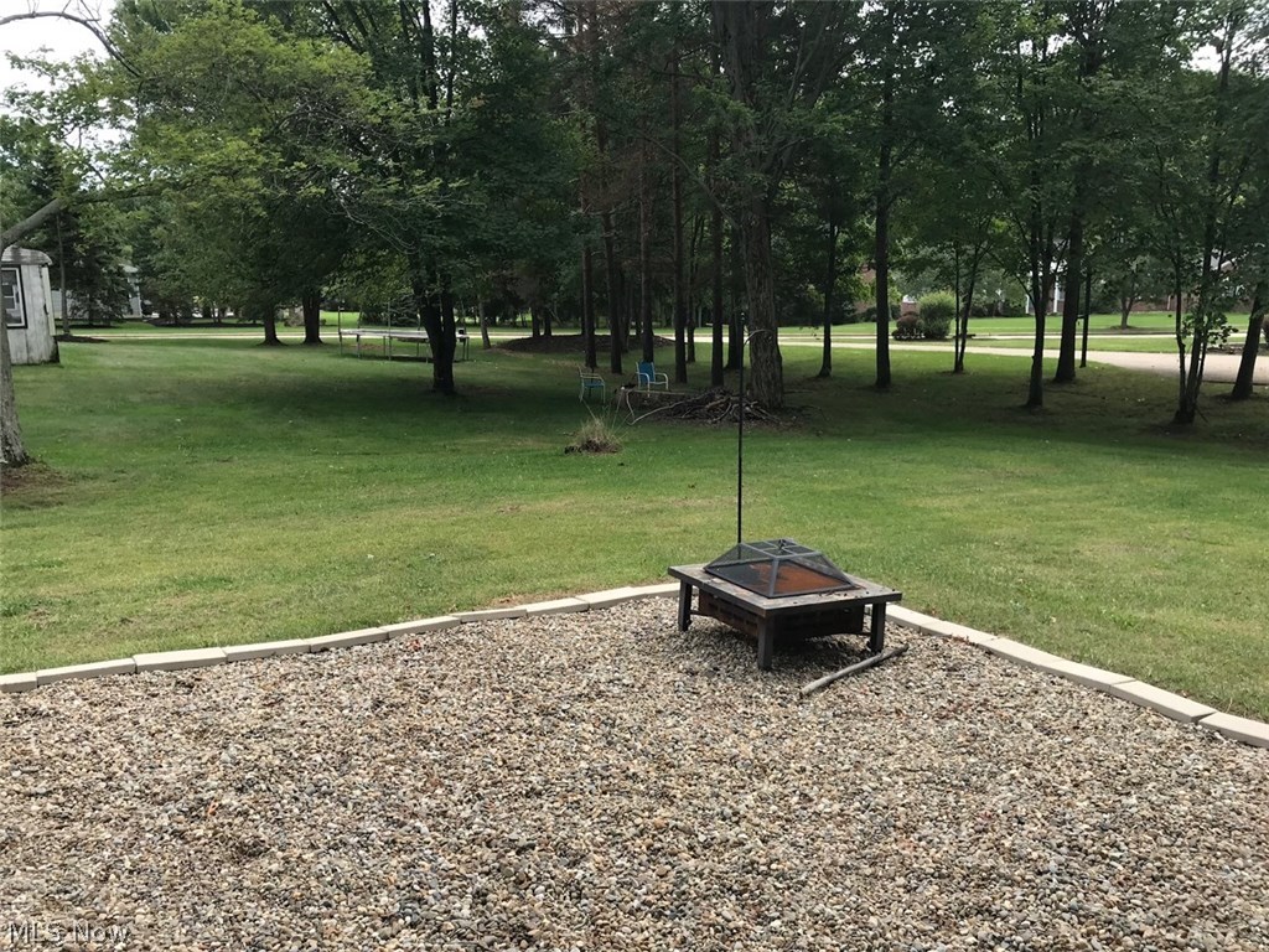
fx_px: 1026
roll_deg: +0.0
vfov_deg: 49.7
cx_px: 634
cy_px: 476
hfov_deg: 63.4
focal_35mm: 28
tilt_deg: -10.5
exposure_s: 1/818
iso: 20
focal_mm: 3.99
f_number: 1.8
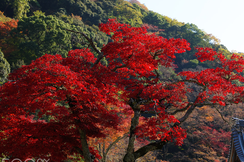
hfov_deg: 23.4
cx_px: 192
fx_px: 582
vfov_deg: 15.8
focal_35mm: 86
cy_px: 62
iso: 200
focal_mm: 34
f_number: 8
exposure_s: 1/200
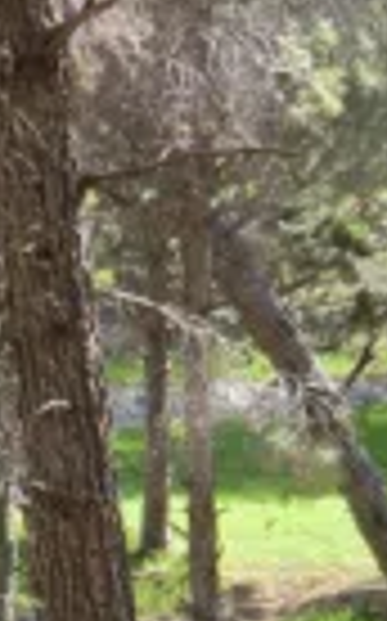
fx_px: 5750
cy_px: 990
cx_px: -405
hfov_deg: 3.8
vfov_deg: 6.1
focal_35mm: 340
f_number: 2.4
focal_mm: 7
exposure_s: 1/200
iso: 32
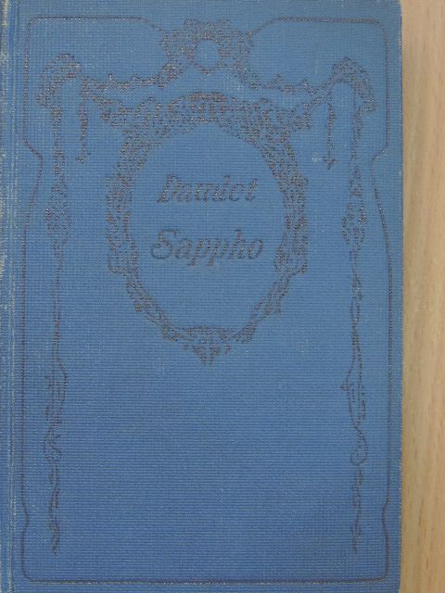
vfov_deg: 26.0
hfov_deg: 19.6
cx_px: 222
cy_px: 296
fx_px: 1286
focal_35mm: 75
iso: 400
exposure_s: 1/30
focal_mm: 13.3
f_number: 3.9
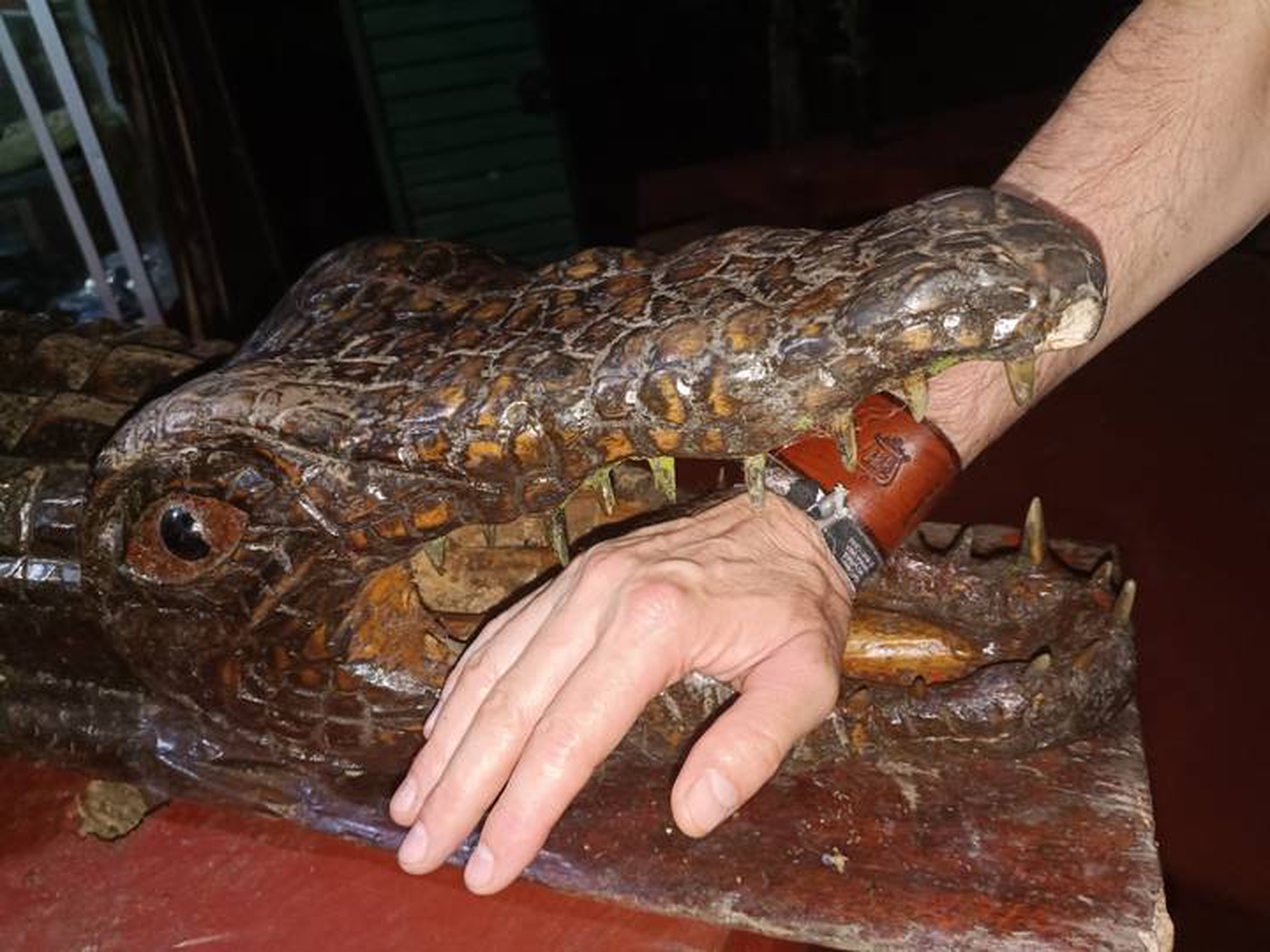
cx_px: 635
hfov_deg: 67.3
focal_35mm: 26
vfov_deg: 53.1
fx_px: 954
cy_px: 476
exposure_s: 1/30
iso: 100
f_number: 1.8
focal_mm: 4.81
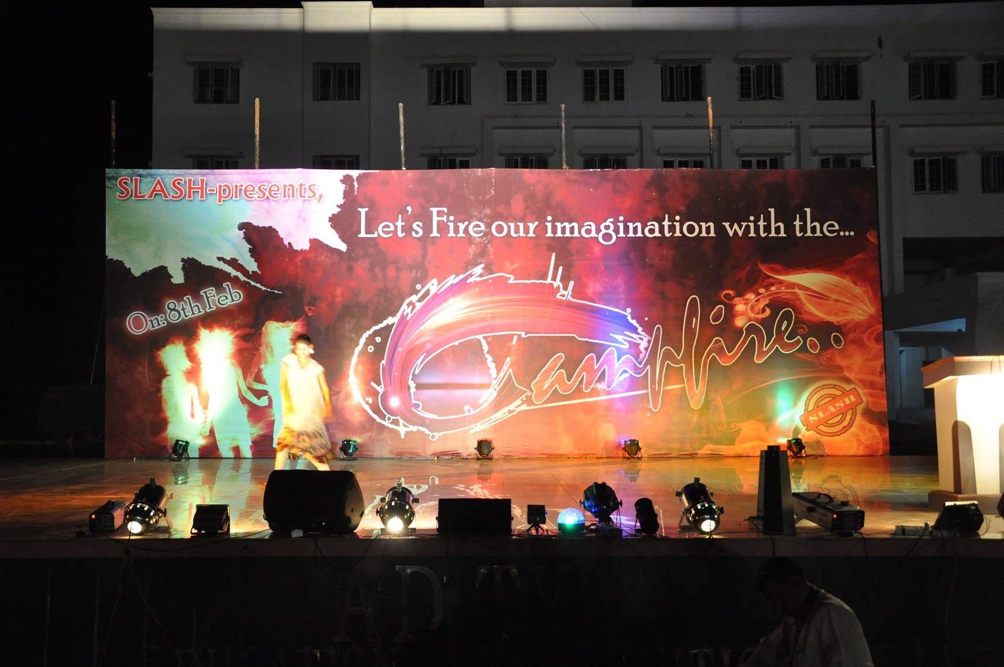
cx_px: 502
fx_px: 1045
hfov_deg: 51.3
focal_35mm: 38
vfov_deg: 35.4
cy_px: 334
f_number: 5
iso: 2000
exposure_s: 1/25
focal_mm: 25
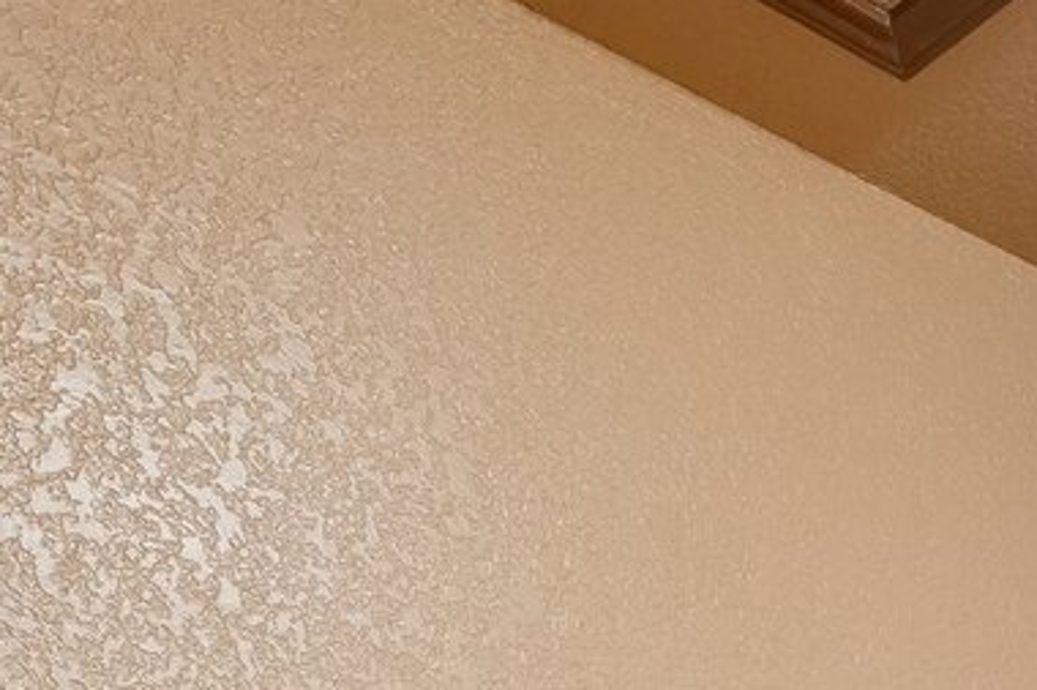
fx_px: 1843
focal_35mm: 64
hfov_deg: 26.3
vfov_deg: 17.3
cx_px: 1378
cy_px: 1249
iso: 500
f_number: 8
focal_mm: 15
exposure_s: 1/2
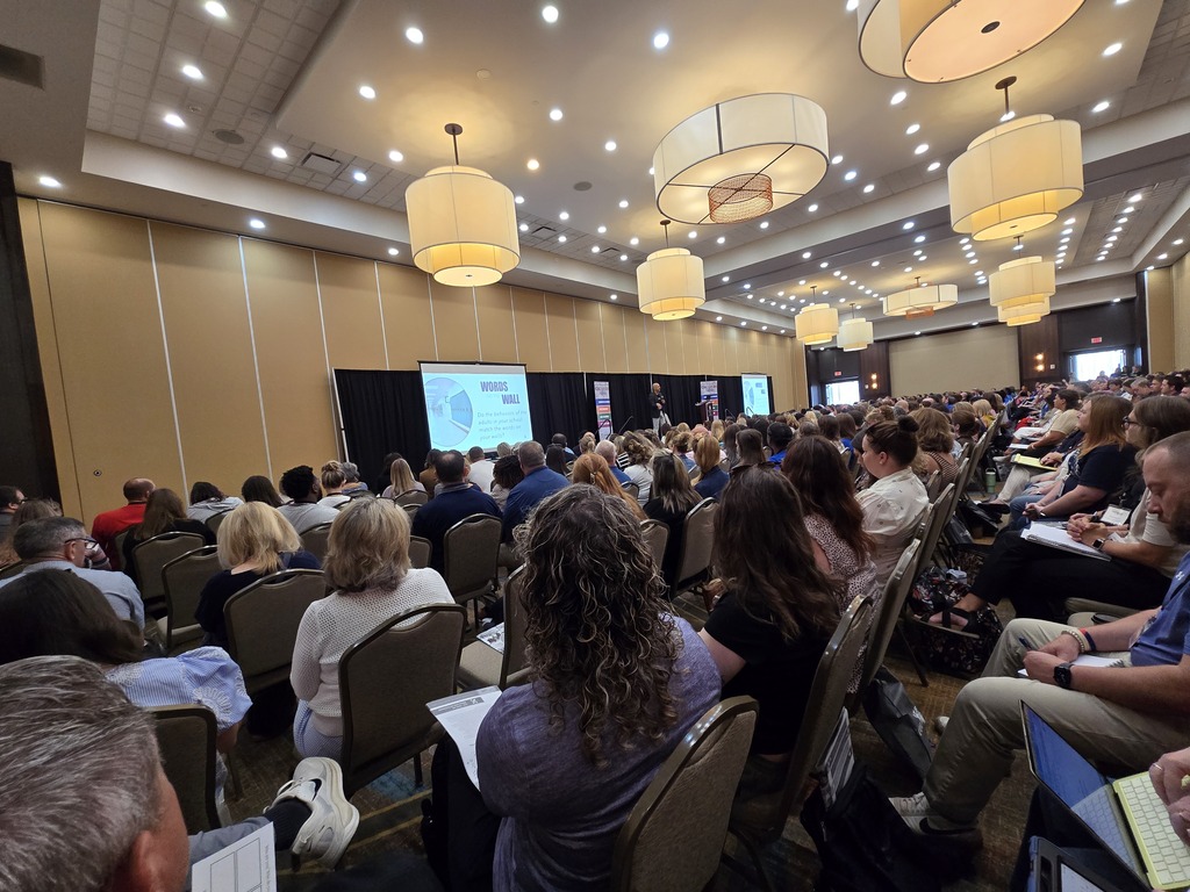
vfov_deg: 89.9
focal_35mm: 13
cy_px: 446
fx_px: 447
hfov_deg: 106.2
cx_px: 595
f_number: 2.2
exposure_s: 1/60
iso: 250
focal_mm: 2.2
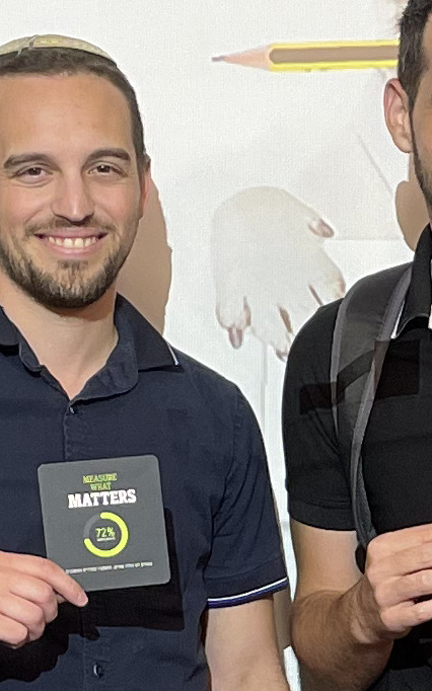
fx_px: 3072
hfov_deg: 7.9
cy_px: 673
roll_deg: -0.6
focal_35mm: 163
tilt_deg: -6.5
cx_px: 609
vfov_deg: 12.7
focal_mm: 4.2
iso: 80
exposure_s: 1/100
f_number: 1.6
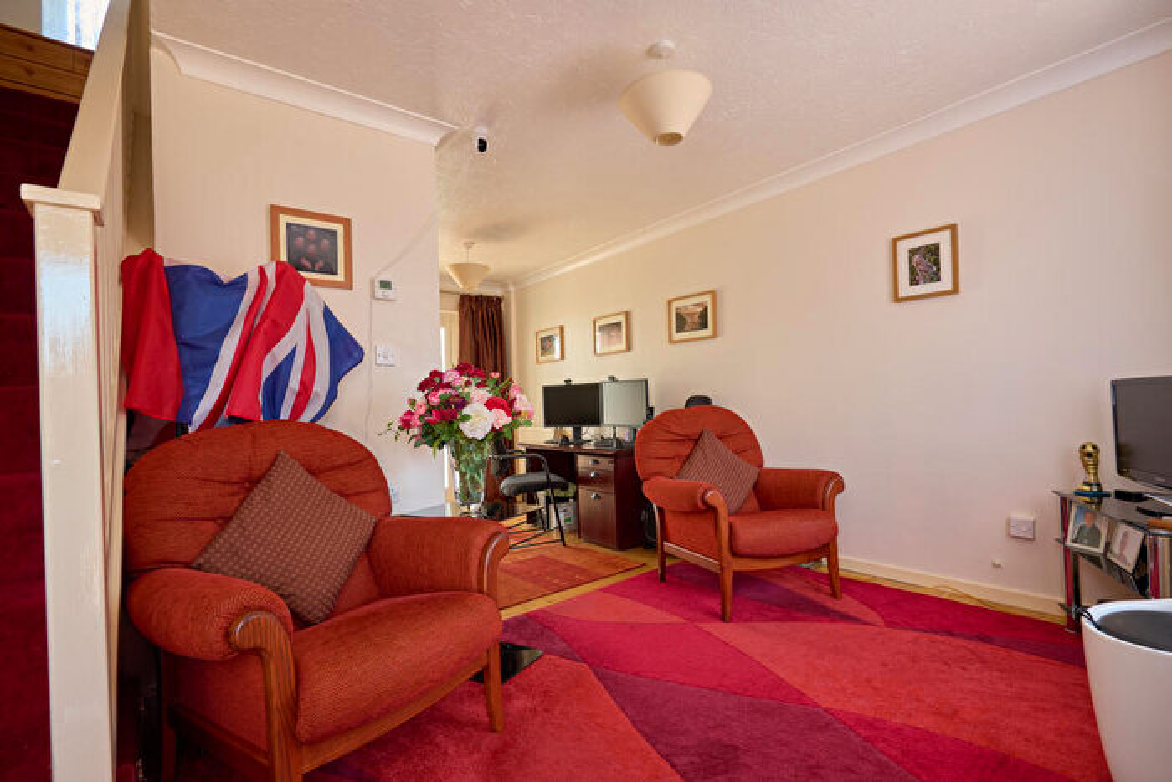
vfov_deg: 73.8
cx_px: 586
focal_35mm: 16
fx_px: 521
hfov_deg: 96.7
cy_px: 391
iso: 320
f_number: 5
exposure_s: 1/25
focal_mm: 16
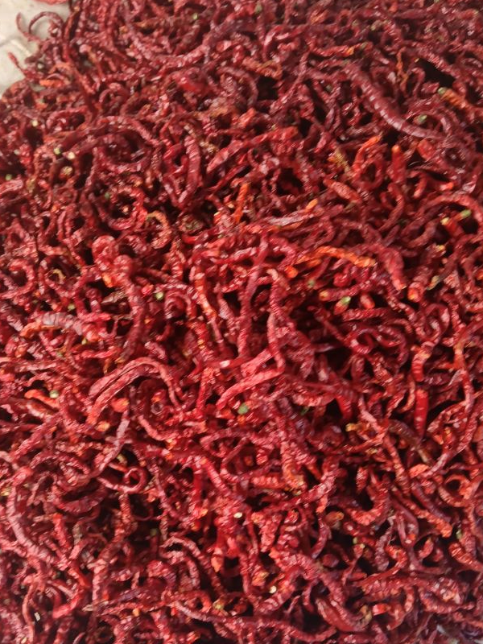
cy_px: 372
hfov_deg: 39.5
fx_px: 670
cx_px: 195
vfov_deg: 51.2
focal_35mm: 36
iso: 246
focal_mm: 4.05
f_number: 1.8
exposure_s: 1/33.3
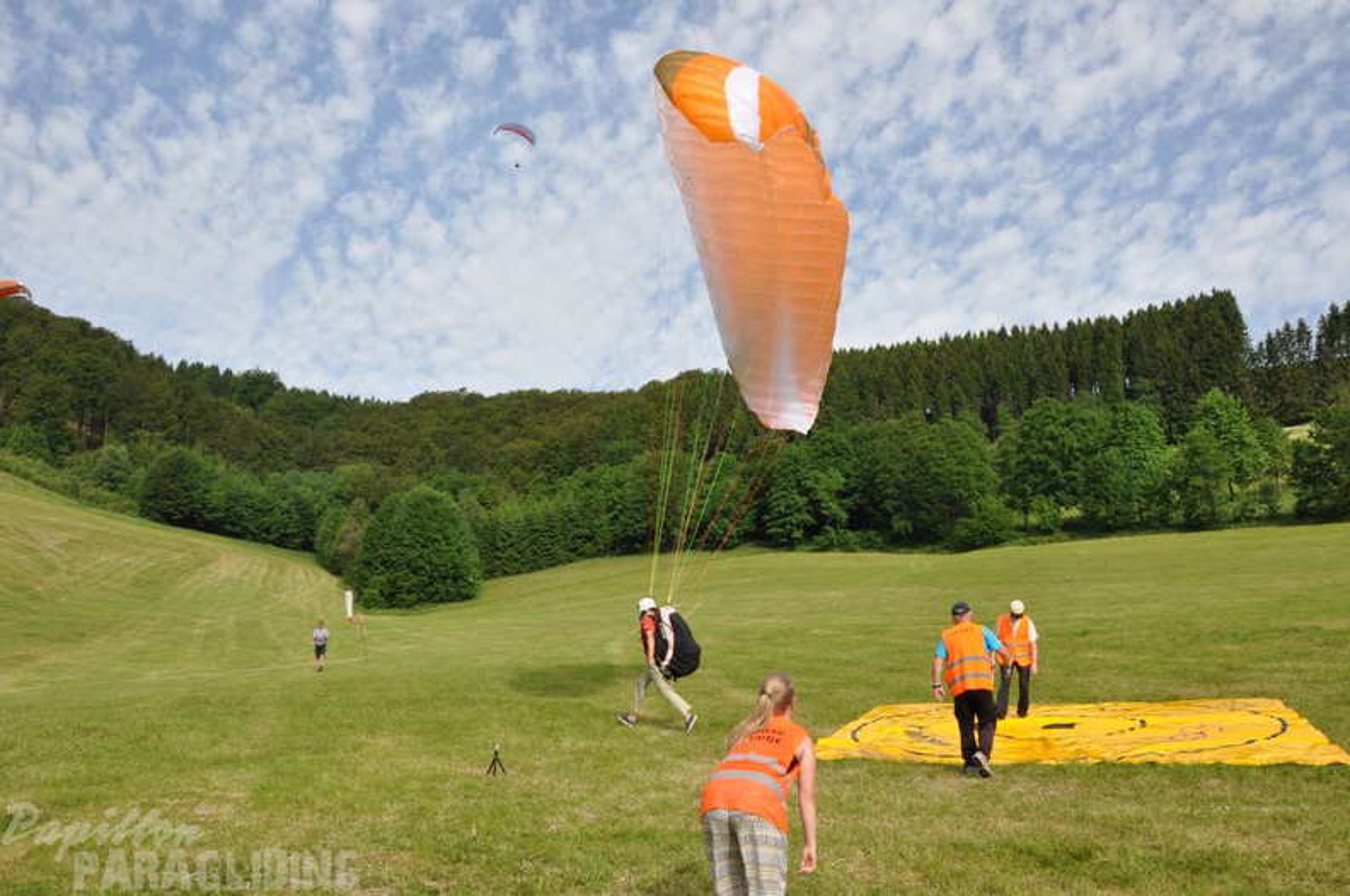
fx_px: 1011
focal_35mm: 27
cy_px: 448
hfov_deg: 67.4
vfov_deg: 47.8
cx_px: 675
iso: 200
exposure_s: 1/160
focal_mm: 18
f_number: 13
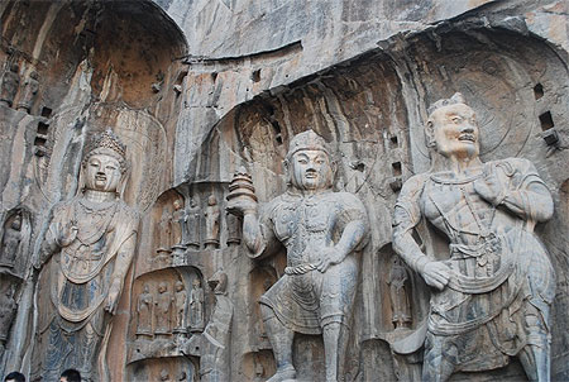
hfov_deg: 57.1
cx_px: 284
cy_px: 191
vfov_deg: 40.1
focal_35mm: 33
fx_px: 523
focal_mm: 22
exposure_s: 1/125
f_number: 5.6
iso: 200
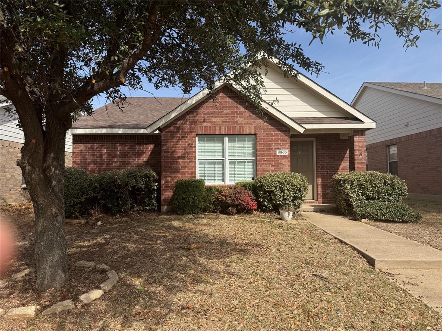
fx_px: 306
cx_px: 221
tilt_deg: +0.7
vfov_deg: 56.8
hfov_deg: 71.6
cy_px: 166
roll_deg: +0.1
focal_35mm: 24
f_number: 1.78
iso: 80
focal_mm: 6.76
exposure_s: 1/5348
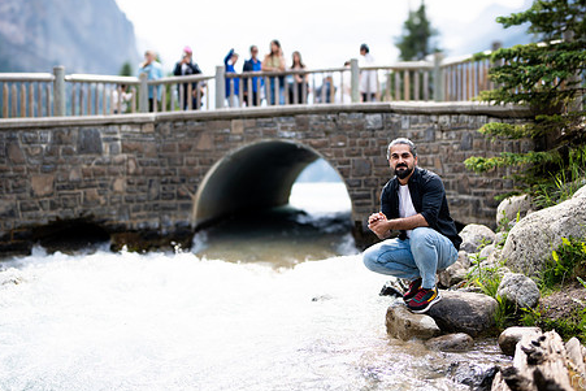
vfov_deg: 29.8
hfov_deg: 43.6
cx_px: 285
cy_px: 150
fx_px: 733
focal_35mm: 45
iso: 200
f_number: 1.2
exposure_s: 1/8000
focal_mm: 35
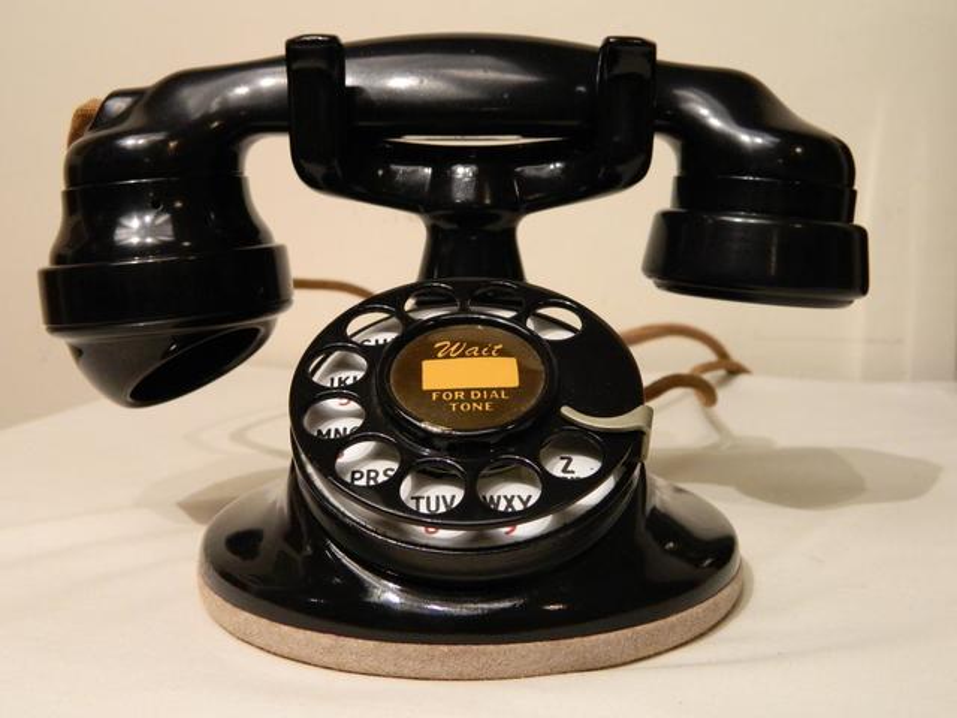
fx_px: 1133
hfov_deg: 45.8
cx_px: 478
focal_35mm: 41
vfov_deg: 35.1
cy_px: 359
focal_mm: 7.3
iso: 400
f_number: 3.5
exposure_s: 1/25
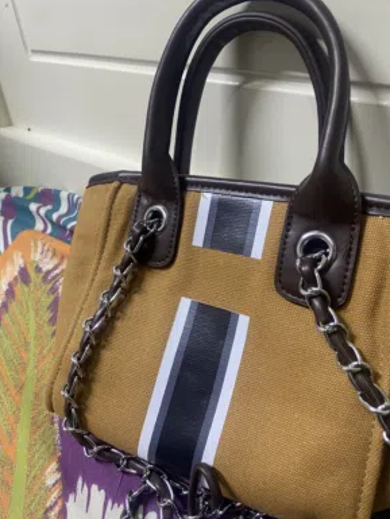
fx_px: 405
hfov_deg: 51.4
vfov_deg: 65.3
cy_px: 253
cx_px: 189
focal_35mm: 27
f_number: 1.8
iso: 160
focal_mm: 4.25
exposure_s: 1/50
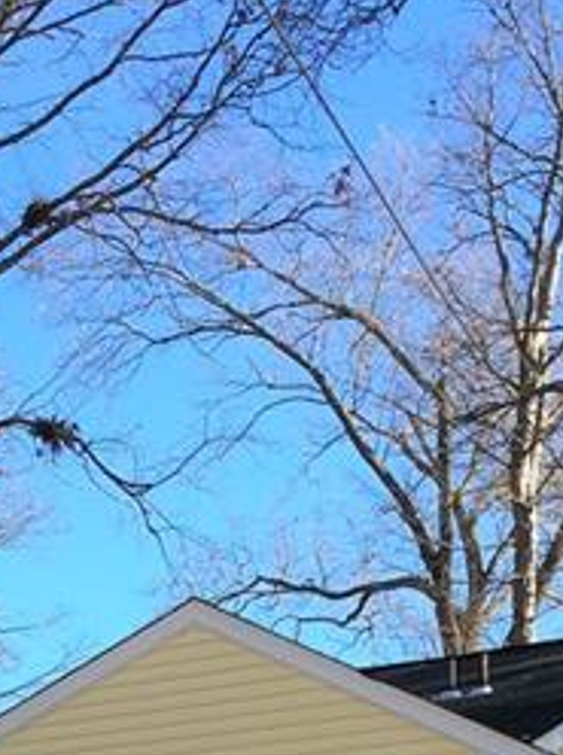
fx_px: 2154
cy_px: 1050
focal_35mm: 99
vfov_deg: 18.2
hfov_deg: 14.7
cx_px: 50
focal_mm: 3.3
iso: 32
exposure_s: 1/689
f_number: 2.4
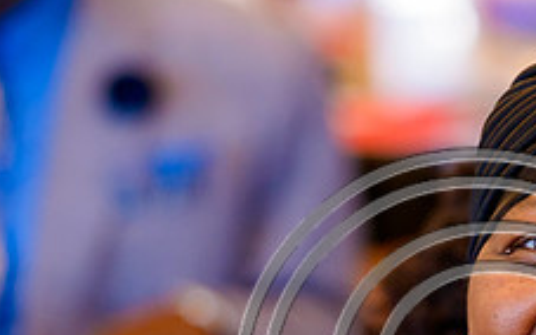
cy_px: 355
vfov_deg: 3.7
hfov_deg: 5.9
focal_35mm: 354
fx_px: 5172
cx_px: 680
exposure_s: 1/125
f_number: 2.2
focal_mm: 105
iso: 800
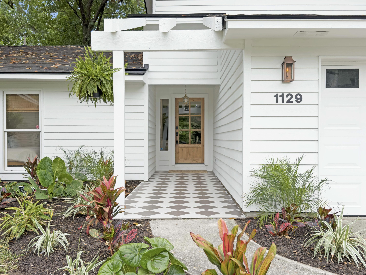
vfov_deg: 40.7
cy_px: 138
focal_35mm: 35
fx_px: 370
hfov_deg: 52.6
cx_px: 183
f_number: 1.8
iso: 64
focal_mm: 6.76
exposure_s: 1/1600
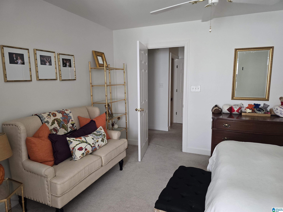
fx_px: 188
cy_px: 106
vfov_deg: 58.9
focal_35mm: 23
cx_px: 142
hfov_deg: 73.9
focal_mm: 6.3
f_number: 1.7
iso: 250
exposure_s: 1/120
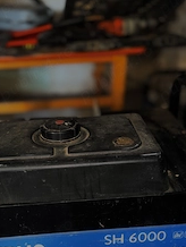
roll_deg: +0.2
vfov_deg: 41.9
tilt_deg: -29.5
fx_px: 315
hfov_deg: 32.9
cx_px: 76
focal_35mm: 44
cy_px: 179
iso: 125
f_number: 1.78
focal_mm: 6.76
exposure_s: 1/9
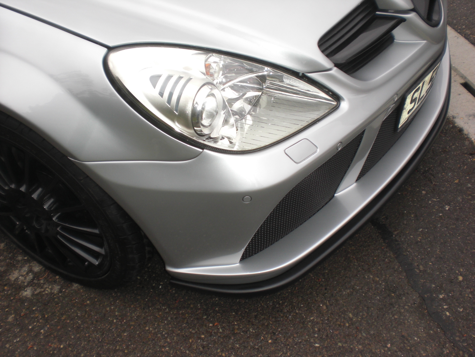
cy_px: 178
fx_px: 521
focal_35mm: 38
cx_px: 238
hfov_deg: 49.0
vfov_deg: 37.7
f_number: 3.1
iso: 64
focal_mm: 6.3
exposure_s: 1/160
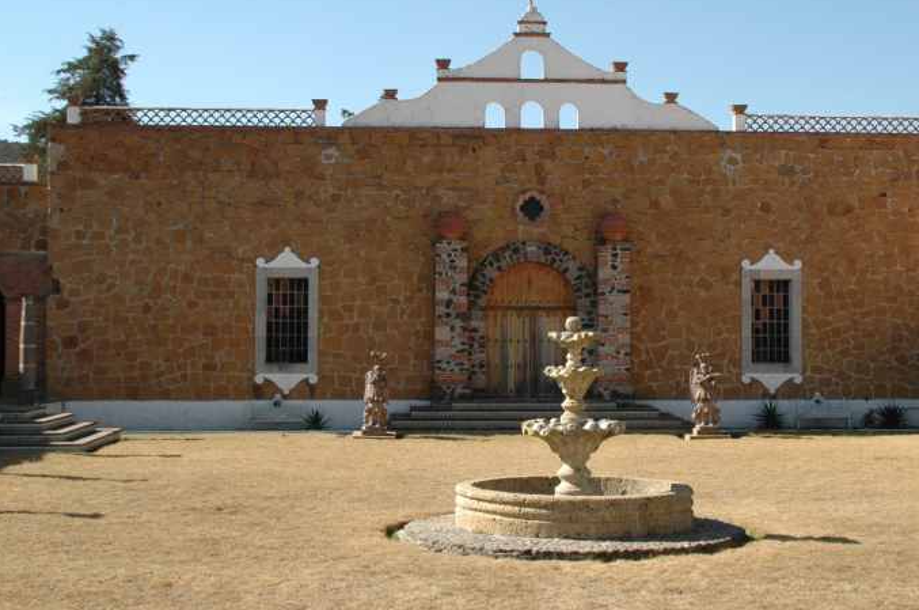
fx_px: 1446
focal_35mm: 57
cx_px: 539
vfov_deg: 23.8
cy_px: 257
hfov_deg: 35.2
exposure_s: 1/400
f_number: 10
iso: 400
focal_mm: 25
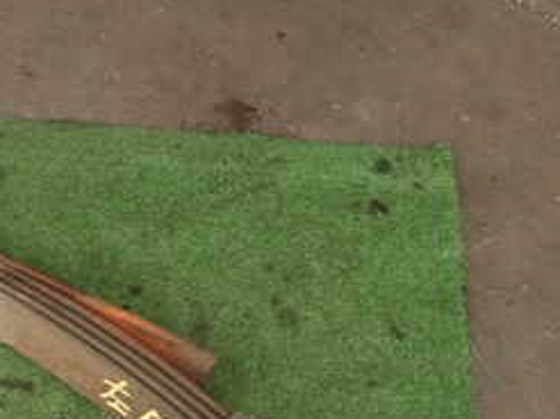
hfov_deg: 28.8
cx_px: -50
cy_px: 487
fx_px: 986
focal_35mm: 61
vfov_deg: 22.3
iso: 100
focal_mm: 4.5
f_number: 2.8
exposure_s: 1/160
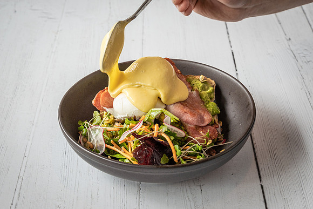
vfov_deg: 19.1
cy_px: 126
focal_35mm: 71
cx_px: 155
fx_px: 621
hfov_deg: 28.3
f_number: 9
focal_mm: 58
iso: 320
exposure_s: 1/50
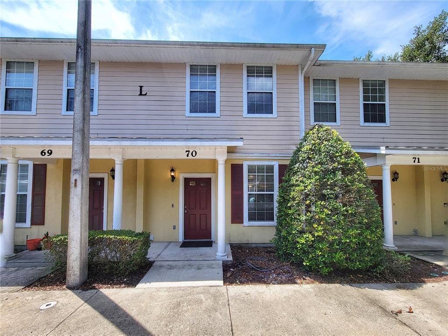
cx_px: 224
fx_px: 168
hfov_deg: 106.2
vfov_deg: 89.9
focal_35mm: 13
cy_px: 168
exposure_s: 1/1090
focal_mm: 2.2
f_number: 2.2
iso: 50
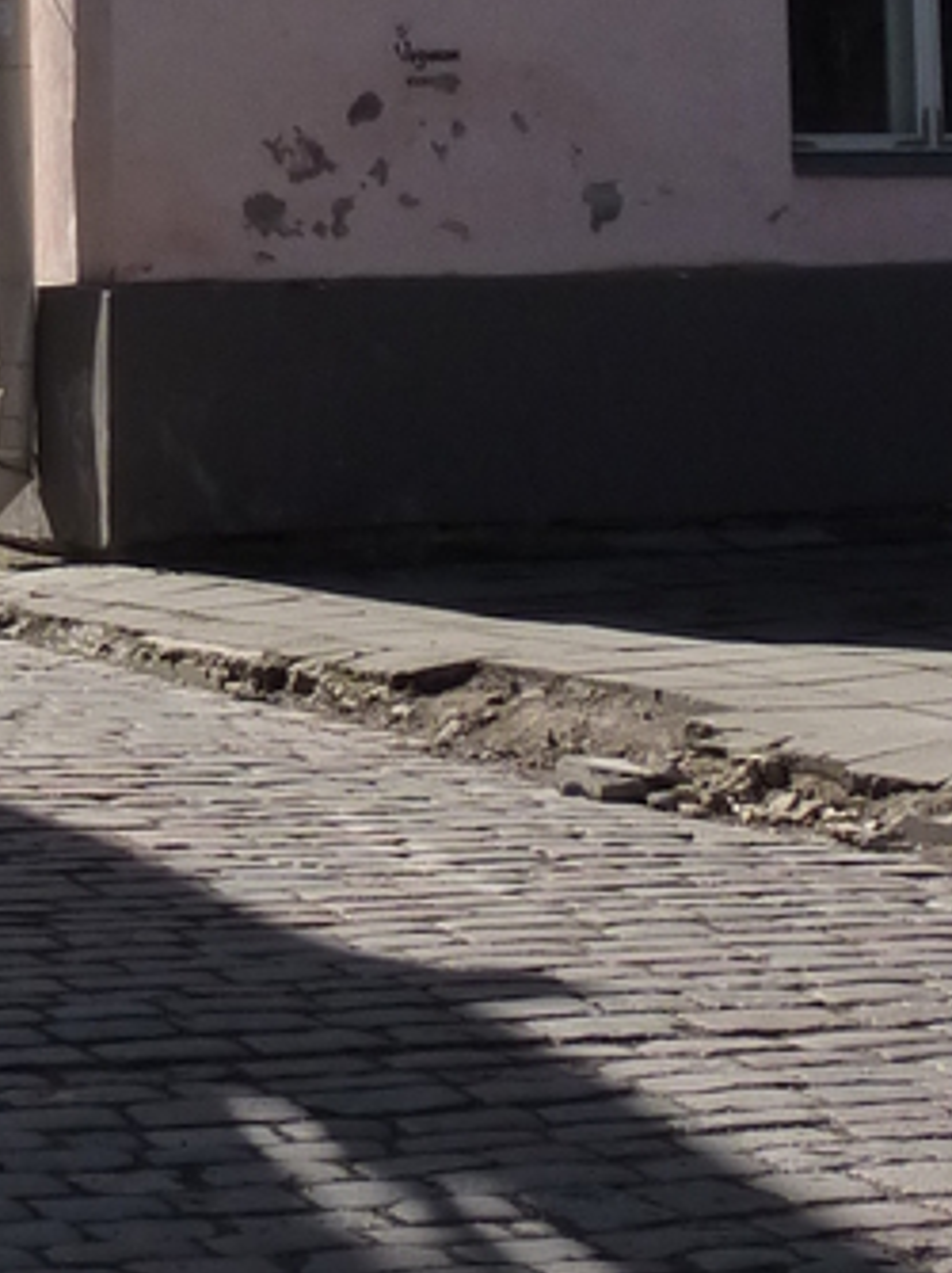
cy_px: -903
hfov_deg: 9.7
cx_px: -175
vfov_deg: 12.2
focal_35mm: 151
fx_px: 5544
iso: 125
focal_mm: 6.9
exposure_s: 1/500
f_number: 5
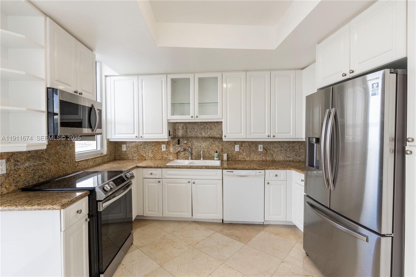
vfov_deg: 72.0
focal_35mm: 16
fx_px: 191
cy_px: 138
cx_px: 208
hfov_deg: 95.0
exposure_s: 1/10
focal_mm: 11
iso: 320
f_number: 8
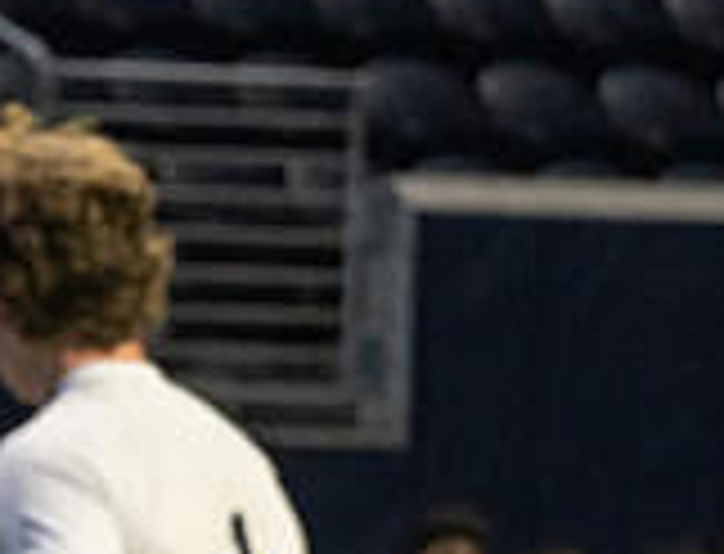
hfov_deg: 2.0
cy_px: 745
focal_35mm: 991
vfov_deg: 1.5
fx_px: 20867
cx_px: -339
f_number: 3.2
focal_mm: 200
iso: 5000
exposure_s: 1/1250
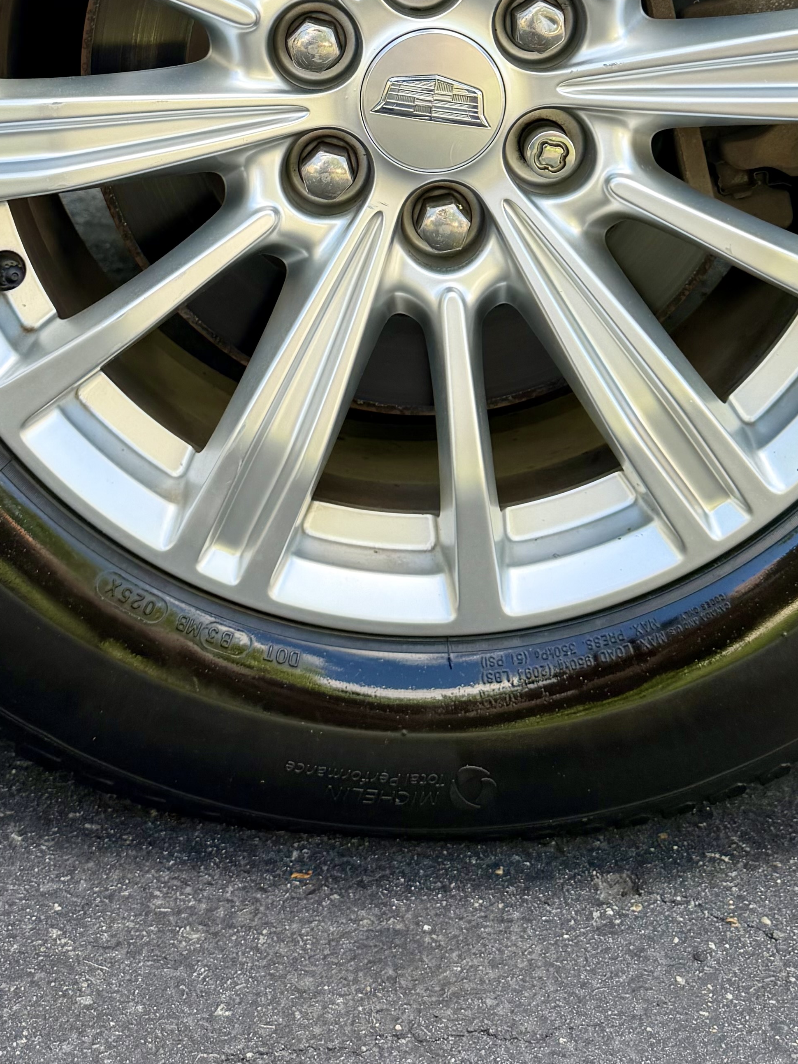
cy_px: 90
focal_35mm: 53
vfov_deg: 34.0
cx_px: 409
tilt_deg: -8.0
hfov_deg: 27.5
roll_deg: -1.5
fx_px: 1629
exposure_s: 1/419
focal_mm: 6.76
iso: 80
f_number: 1.78
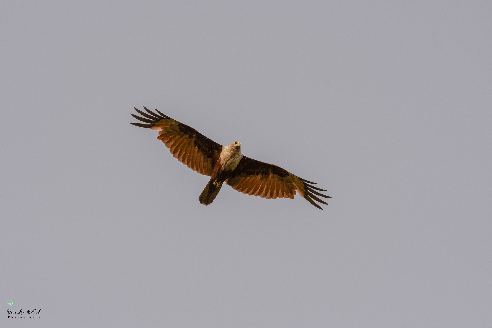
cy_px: 164
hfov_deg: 5.7
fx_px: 4919
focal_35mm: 360
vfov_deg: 3.8
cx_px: 246
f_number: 6.3
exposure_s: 1/1250
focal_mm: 240
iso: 400
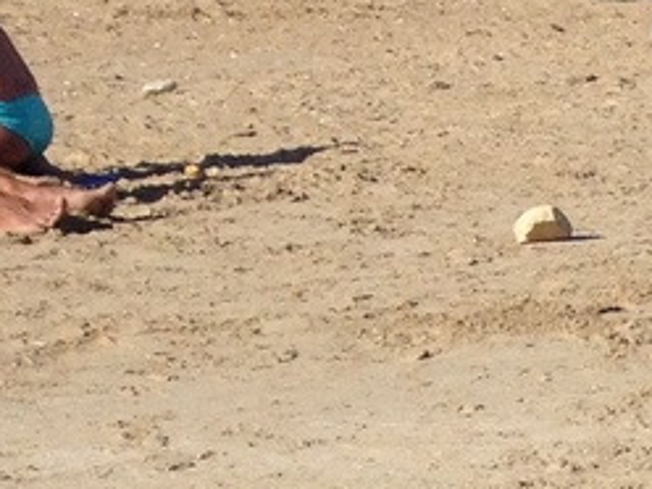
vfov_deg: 6.2
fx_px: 4257
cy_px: 1359
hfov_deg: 7.8
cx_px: 1864
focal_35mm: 226
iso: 50
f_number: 2.4
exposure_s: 1/2404
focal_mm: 4.28
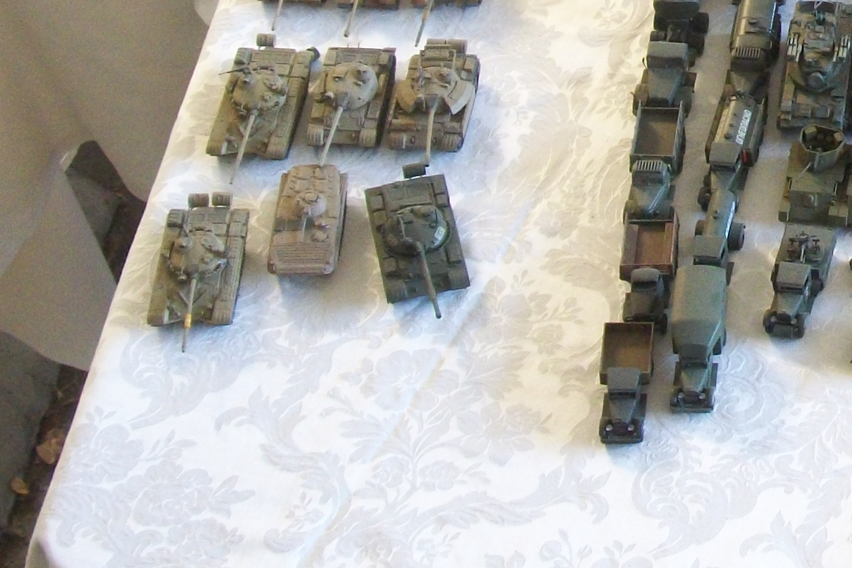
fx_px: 3076
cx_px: 1097
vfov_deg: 10.3
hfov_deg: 15.1
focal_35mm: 130
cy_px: -214
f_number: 3.2
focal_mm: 7.1
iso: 160
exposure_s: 1/30
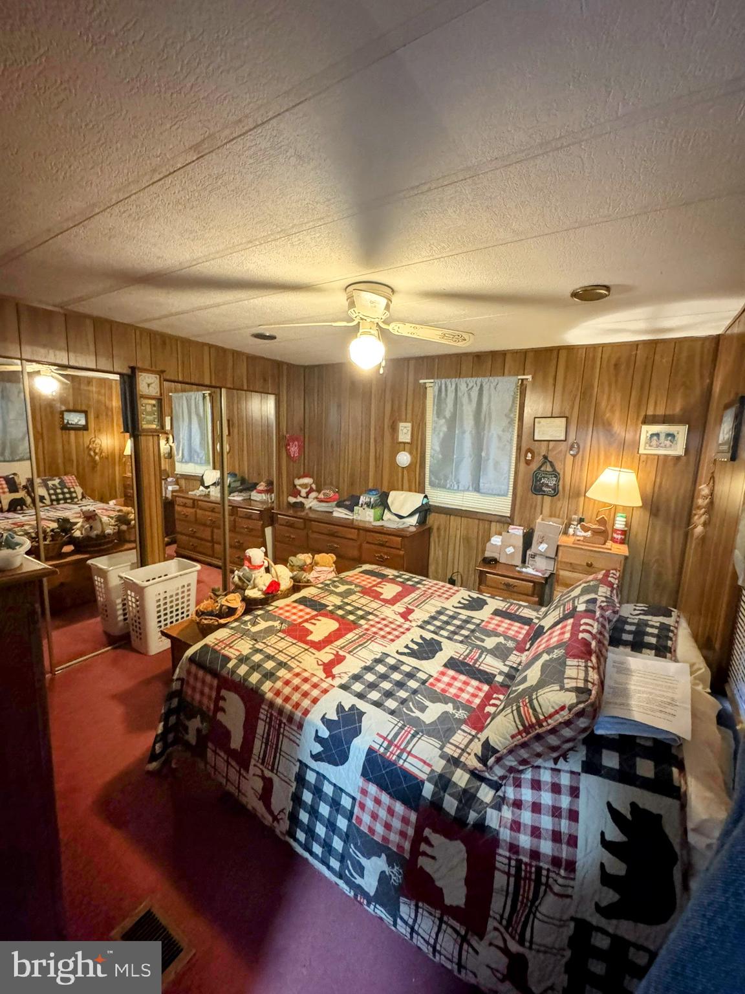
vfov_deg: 102.1
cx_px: 372
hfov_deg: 85.7
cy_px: 497
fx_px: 402
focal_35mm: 14
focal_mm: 2.22
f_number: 2.2
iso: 1000
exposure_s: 1/40
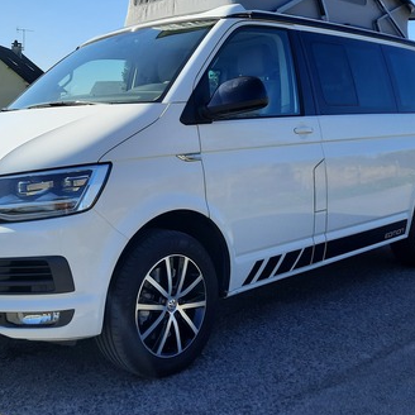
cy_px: 116
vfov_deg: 38.4
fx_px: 583
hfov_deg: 38.9
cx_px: 157
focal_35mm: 43
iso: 32
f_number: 2
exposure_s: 1/1058
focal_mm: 4.6
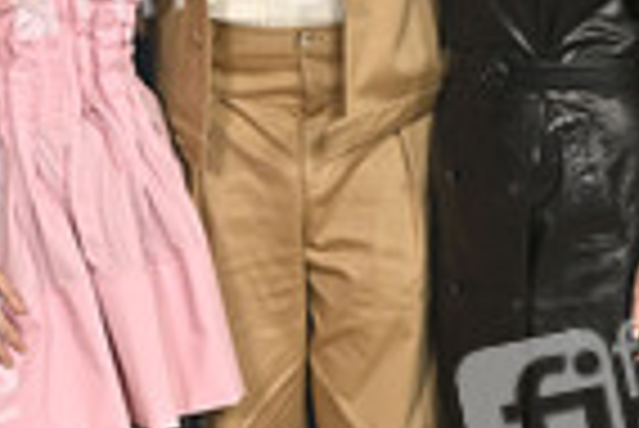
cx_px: 279
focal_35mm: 107
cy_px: 171
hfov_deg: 19.1
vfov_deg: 12.8
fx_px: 1901
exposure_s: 1/320
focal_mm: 38
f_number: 5
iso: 2000
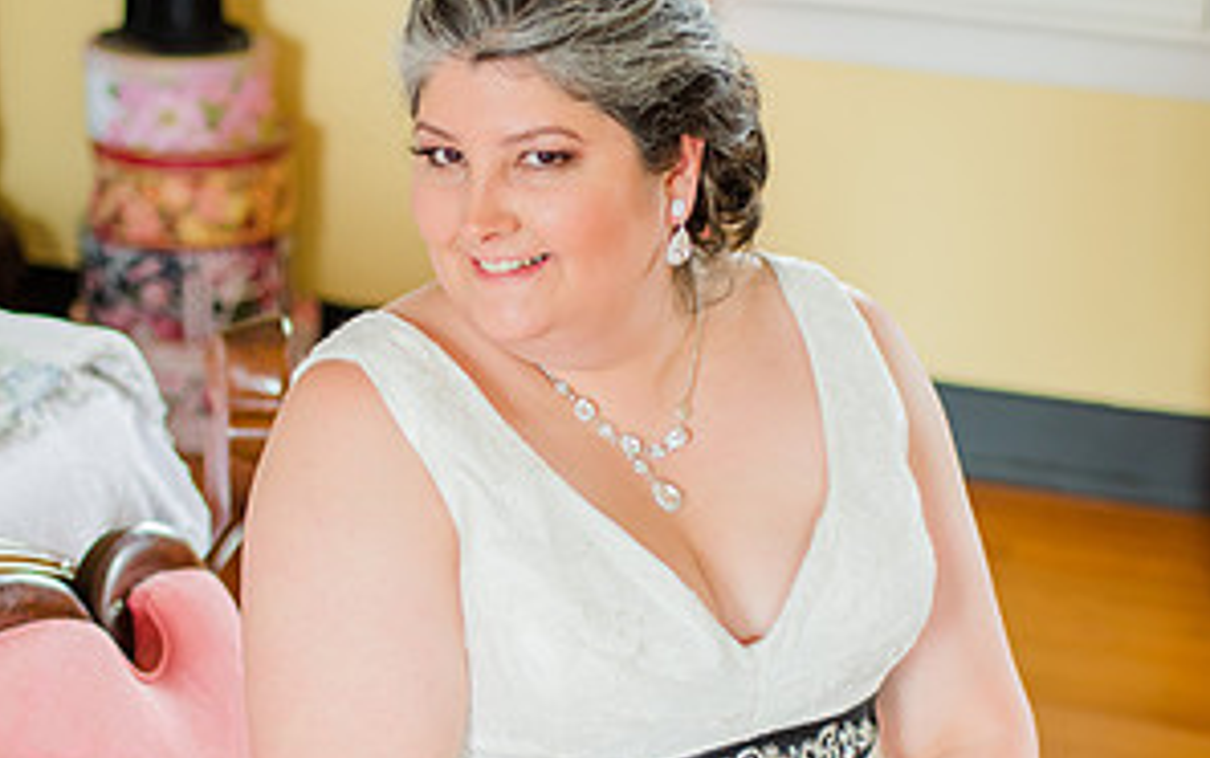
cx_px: 607
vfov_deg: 16.0
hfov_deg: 25.5
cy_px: 619
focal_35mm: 81
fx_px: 2673
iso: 800
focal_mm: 35
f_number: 1.8
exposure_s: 1/100
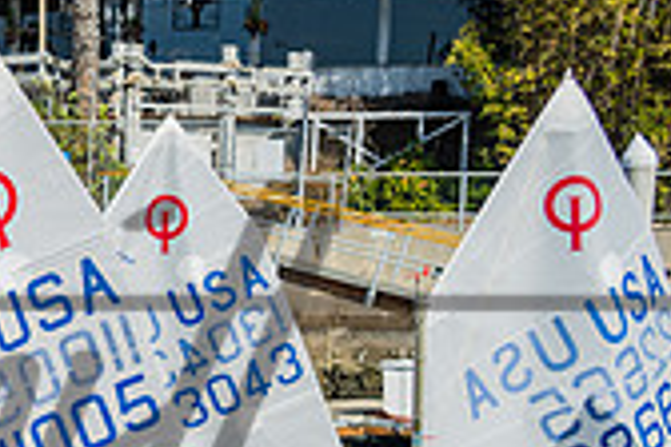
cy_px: 397
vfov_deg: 15.0
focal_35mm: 90
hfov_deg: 20.4
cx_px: -236
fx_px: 1677
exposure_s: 1/400
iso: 100
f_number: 4.2
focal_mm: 26
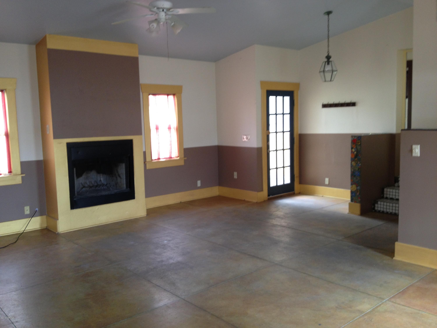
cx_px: 218
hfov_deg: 52.6
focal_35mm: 35
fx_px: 442
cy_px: 164
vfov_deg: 40.7
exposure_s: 1/20
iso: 80
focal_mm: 4.28
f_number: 2.4
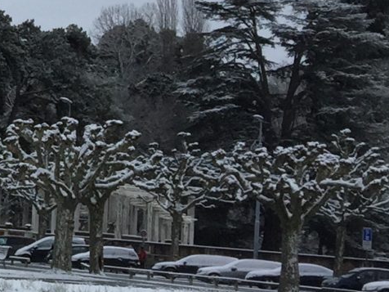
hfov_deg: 10.9
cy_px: -34
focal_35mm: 156
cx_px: -520
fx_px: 1753
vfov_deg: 9.4
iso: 32
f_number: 2.2
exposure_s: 1/1464
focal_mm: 4.15
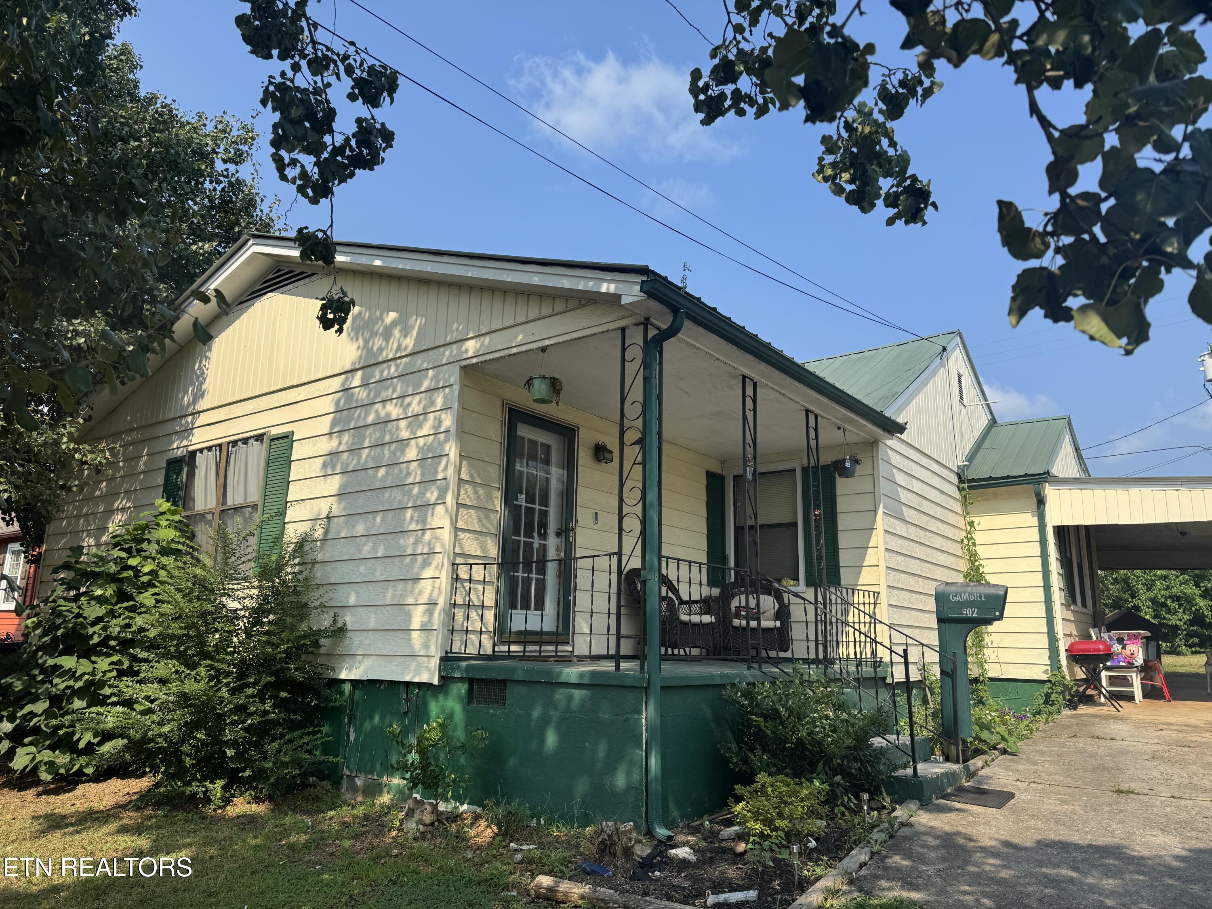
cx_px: 606
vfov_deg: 56.8
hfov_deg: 71.6
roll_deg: -1.2
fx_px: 840
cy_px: 454
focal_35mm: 24
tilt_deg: +12.8
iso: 80
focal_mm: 6.76
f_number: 1.78
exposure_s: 1/3802
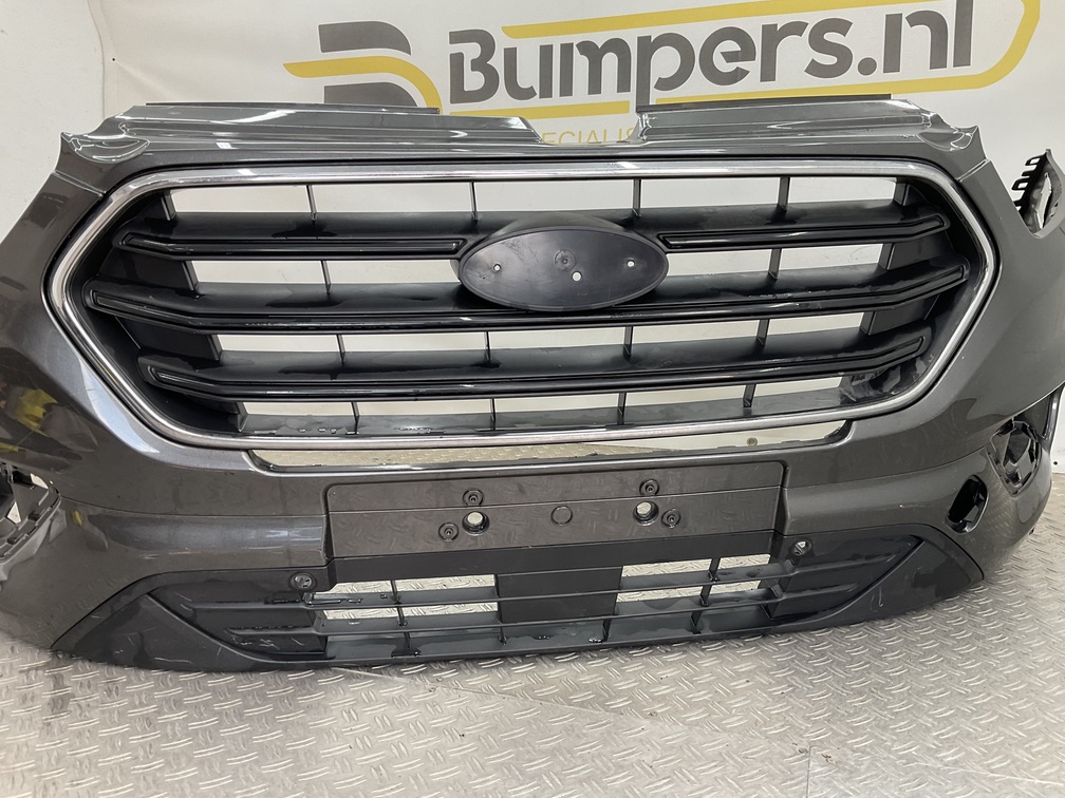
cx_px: 532
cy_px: 399
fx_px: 892
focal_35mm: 29
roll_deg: +0.7
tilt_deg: -12.0
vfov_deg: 48.2
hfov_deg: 61.7
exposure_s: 1/100
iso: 32
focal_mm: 3
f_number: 1.8
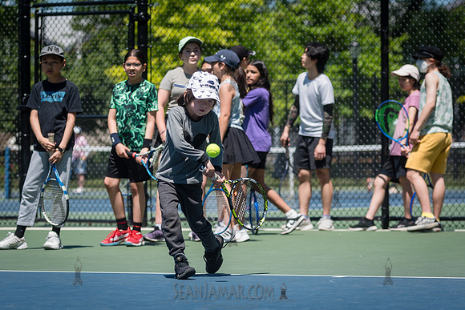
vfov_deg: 7.9
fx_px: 2260
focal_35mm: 175
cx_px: 232
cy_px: 155
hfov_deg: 11.7
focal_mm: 135
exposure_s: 1/1250
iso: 200
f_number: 4.5
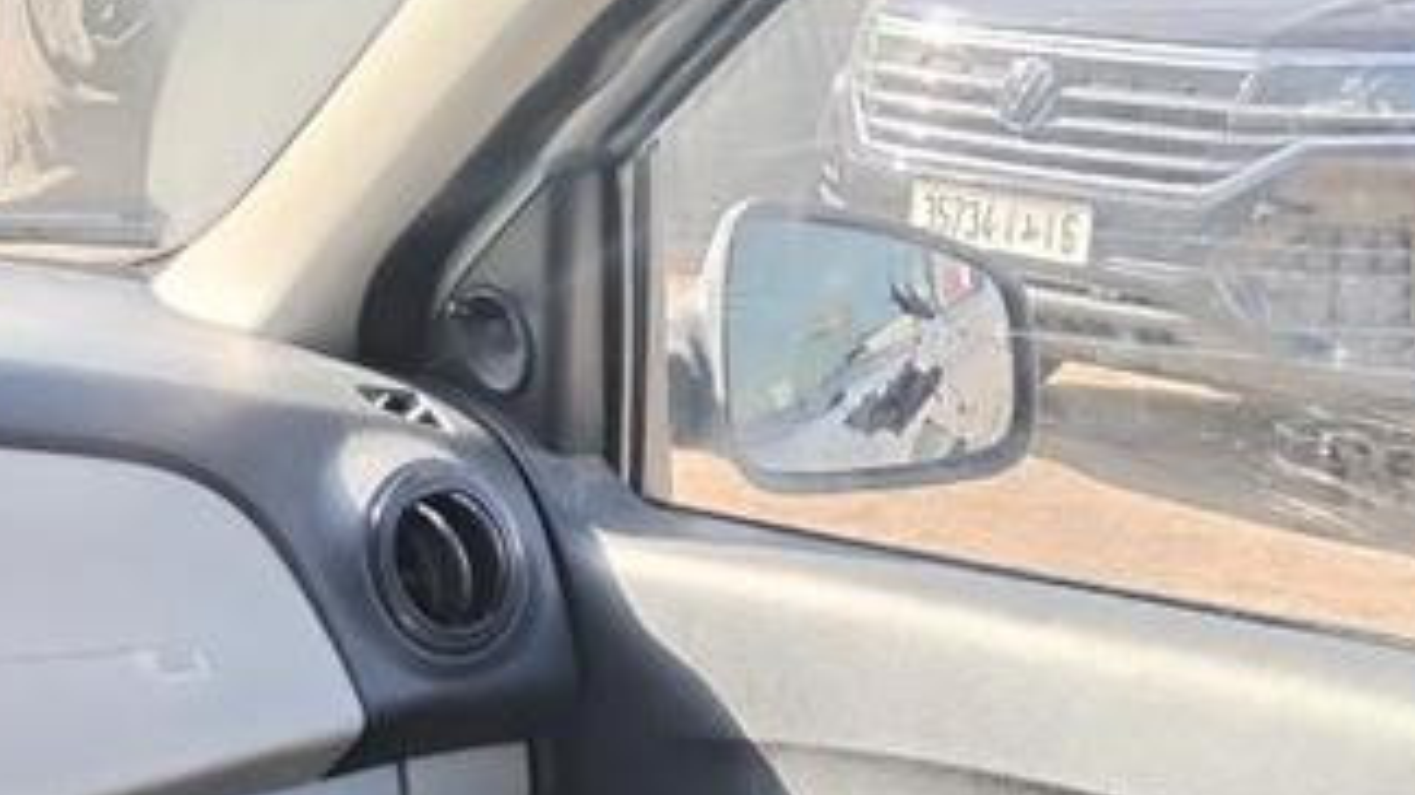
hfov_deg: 27.9
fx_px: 2851
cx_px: 668
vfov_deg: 15.3
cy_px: 959
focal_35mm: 76
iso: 108
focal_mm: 4.75
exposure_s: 1/100
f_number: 1.8
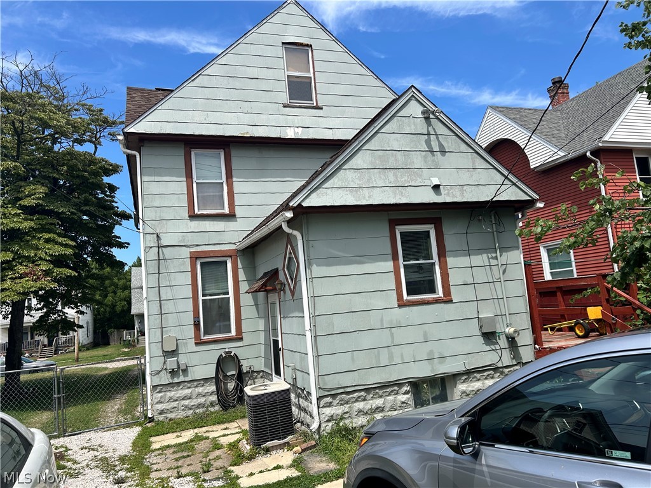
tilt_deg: +8.4
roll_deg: +5.8
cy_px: 244
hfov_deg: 67.3
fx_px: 489
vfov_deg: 53.1
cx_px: 326
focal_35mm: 26
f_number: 1.5
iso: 50
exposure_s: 1/3968
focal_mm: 5.7
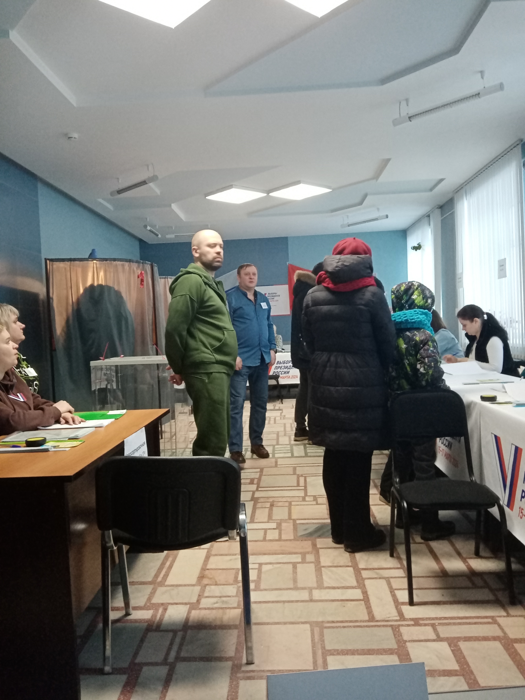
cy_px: 350
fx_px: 526
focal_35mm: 26
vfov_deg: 67.3
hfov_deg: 53.1
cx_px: 262
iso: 445
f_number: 1.8
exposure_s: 1/33.3
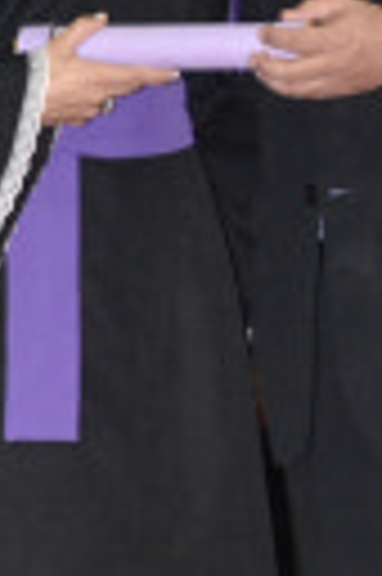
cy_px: 302
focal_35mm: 234
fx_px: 3734
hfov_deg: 5.9
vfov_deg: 8.8
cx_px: 209
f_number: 4.5
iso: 3200
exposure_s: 1/60
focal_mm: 40
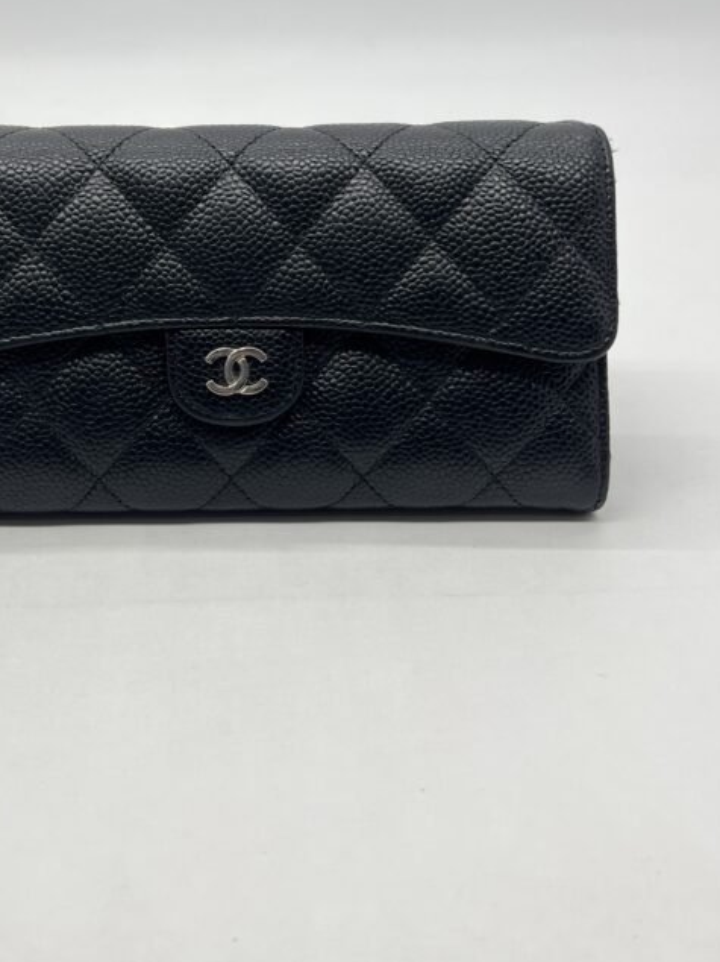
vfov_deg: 44.1
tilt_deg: -23.1
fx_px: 1166
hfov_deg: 34.0
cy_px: 317
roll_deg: -0.4
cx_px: 230
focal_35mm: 42
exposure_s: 1/117
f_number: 1.5
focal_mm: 5.7
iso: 32
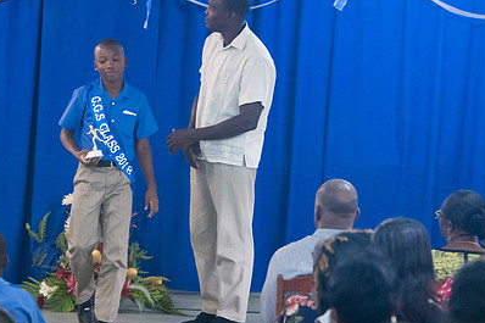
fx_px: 3043
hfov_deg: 9.1
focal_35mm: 226
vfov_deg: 6.1
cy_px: 137
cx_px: 200
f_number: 6.3
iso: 20000
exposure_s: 1/200
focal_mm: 155
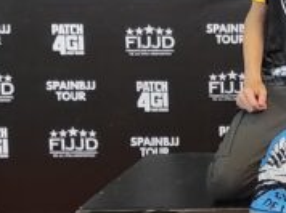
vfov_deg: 10.2
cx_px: 583
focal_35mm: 144
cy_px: 10
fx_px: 1188
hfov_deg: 12.1
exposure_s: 1/50
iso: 295
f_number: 1.89
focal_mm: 5.43
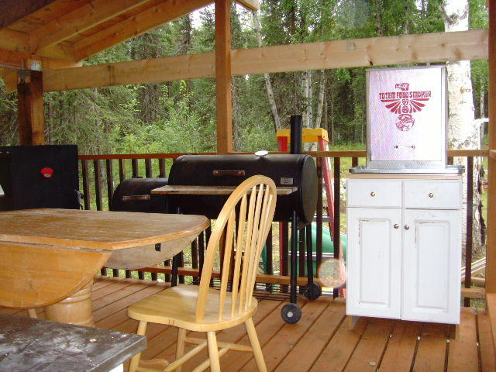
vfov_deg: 36.8
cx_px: 248
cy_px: 186
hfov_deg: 47.9
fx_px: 559
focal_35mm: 39
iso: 200
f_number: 3.5
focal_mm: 6.6
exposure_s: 1/45
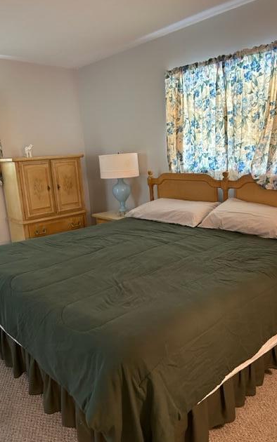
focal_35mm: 28
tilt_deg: -12.4
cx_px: 146
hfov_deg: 44.5
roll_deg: +3.2
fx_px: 338
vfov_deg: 66.5
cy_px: 223
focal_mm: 5.7
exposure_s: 1/60
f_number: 1.5
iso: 500
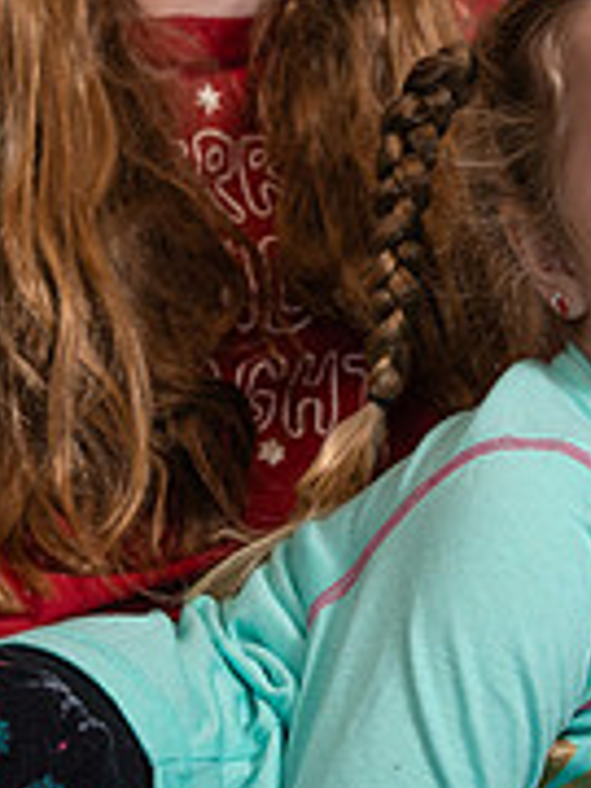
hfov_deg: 8.1
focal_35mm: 183
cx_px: 438
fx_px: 4166
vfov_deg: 10.8
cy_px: 160
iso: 160
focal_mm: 59
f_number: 5
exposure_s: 1/250
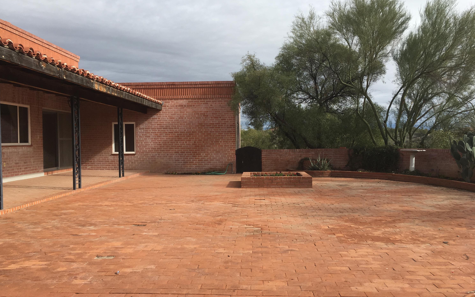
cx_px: 237
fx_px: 401
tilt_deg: -1.2
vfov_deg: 40.6
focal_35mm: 31
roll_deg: +0.5
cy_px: 150
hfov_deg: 61.2
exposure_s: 1/1672
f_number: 2.2
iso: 25
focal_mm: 4.15
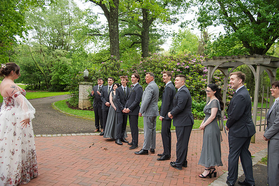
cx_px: 140
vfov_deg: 41.1
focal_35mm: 32
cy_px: 93
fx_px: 248
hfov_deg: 58.7
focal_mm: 32
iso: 220
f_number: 4
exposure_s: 1/400
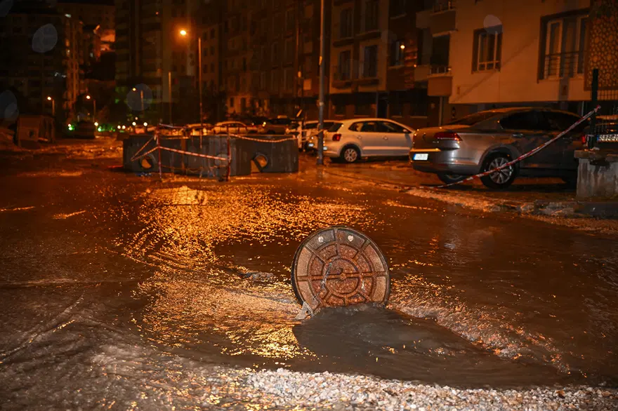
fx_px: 652
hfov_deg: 50.7
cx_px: 309
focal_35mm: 38
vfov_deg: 35.0
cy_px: 206
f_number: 2.8
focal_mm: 38
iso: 2000
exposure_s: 1/40
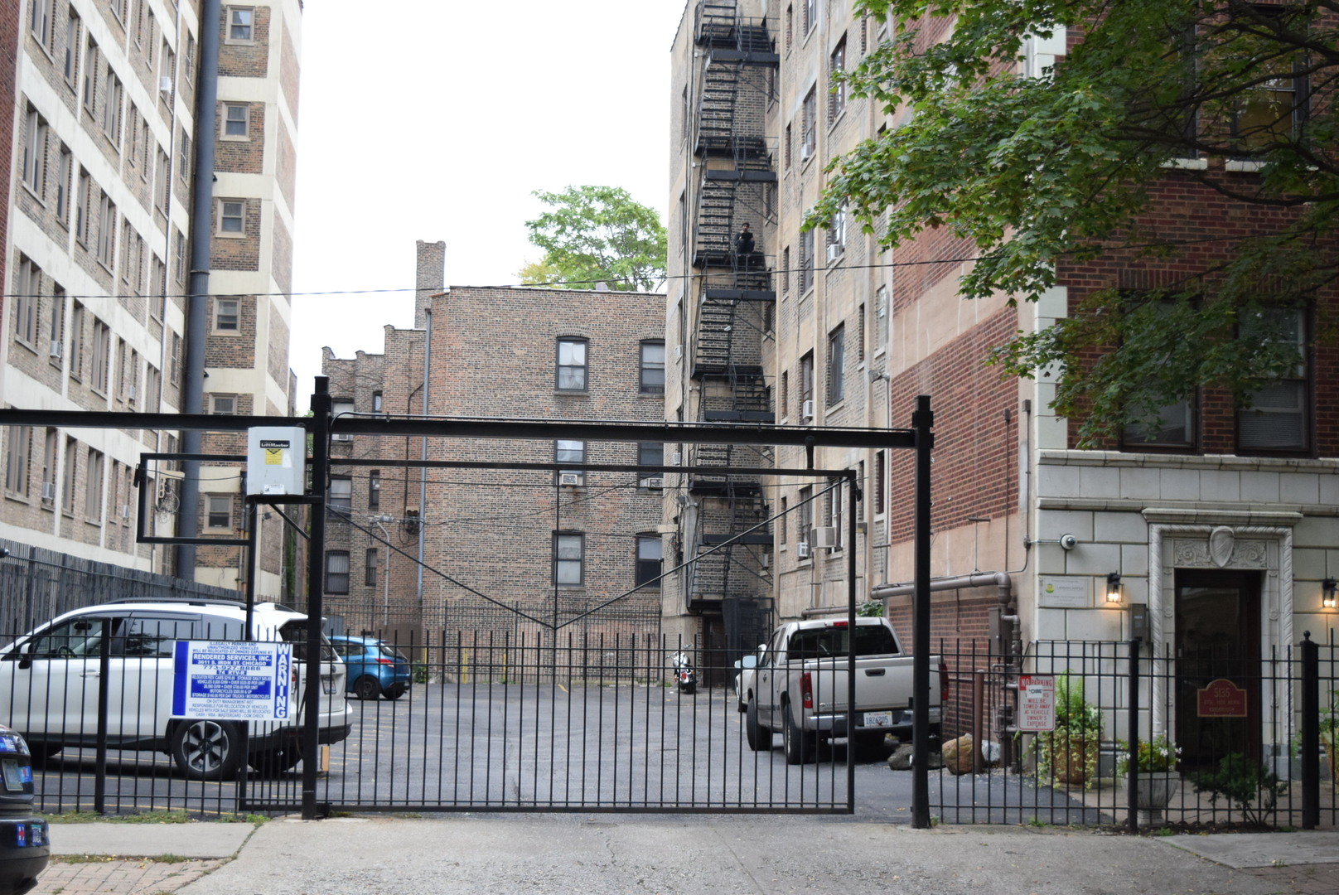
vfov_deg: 26.5
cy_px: 448
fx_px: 1898
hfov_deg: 38.9
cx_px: 670
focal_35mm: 51
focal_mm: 34
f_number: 5
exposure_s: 1/800
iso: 1600
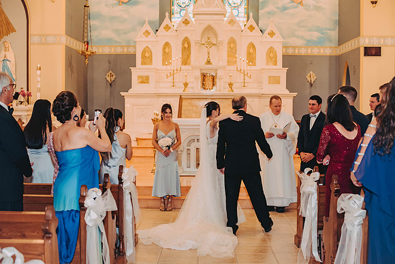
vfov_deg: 27.0
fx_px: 549
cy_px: 132
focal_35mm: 50
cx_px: 198
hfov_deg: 39.6
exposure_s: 1/125
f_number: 2.8
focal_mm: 50
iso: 800
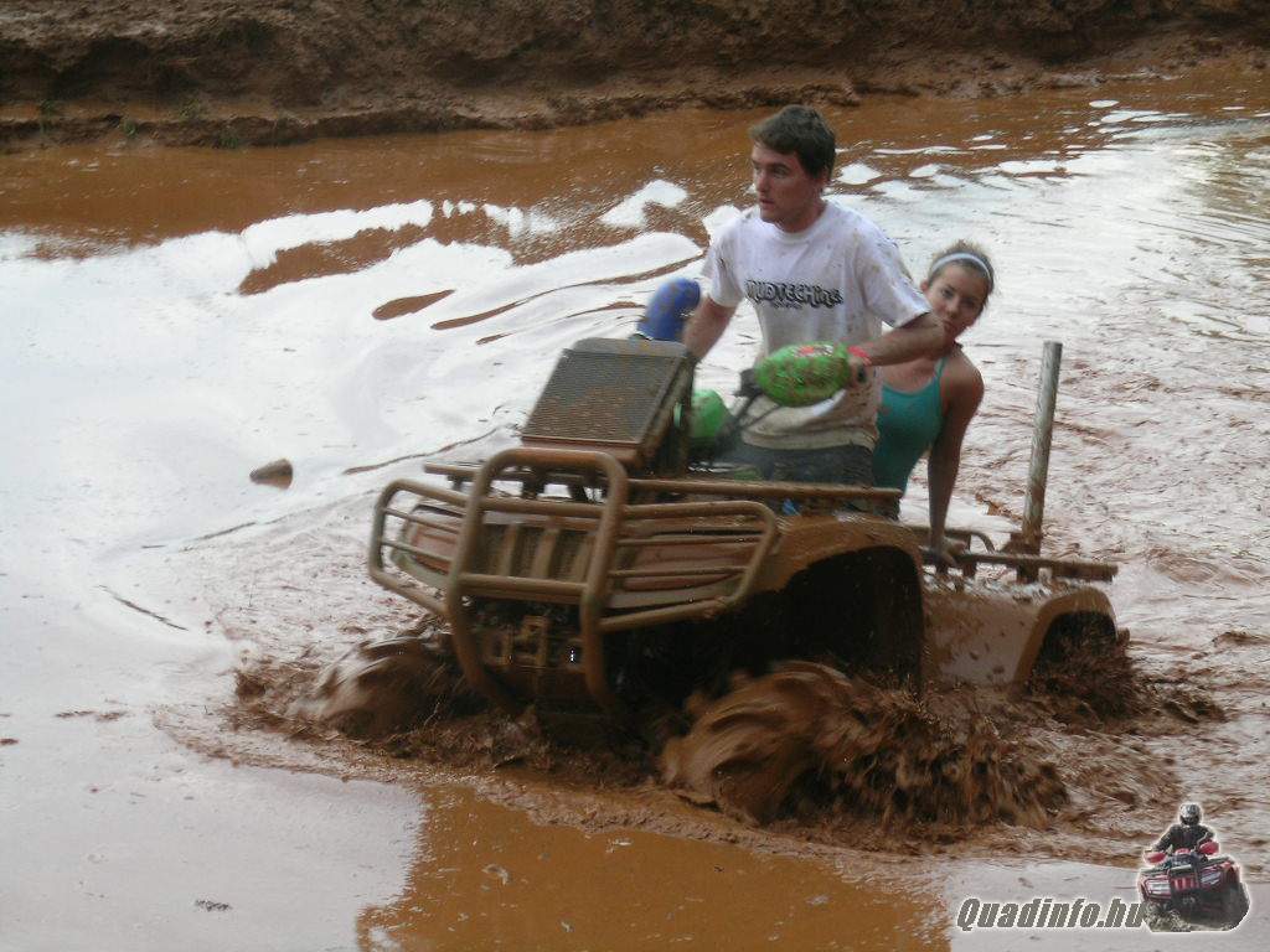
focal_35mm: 116
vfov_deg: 12.8
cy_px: 476
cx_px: 635
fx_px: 4256
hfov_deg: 17.0
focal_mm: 24
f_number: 4.6
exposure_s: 1/68
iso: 54
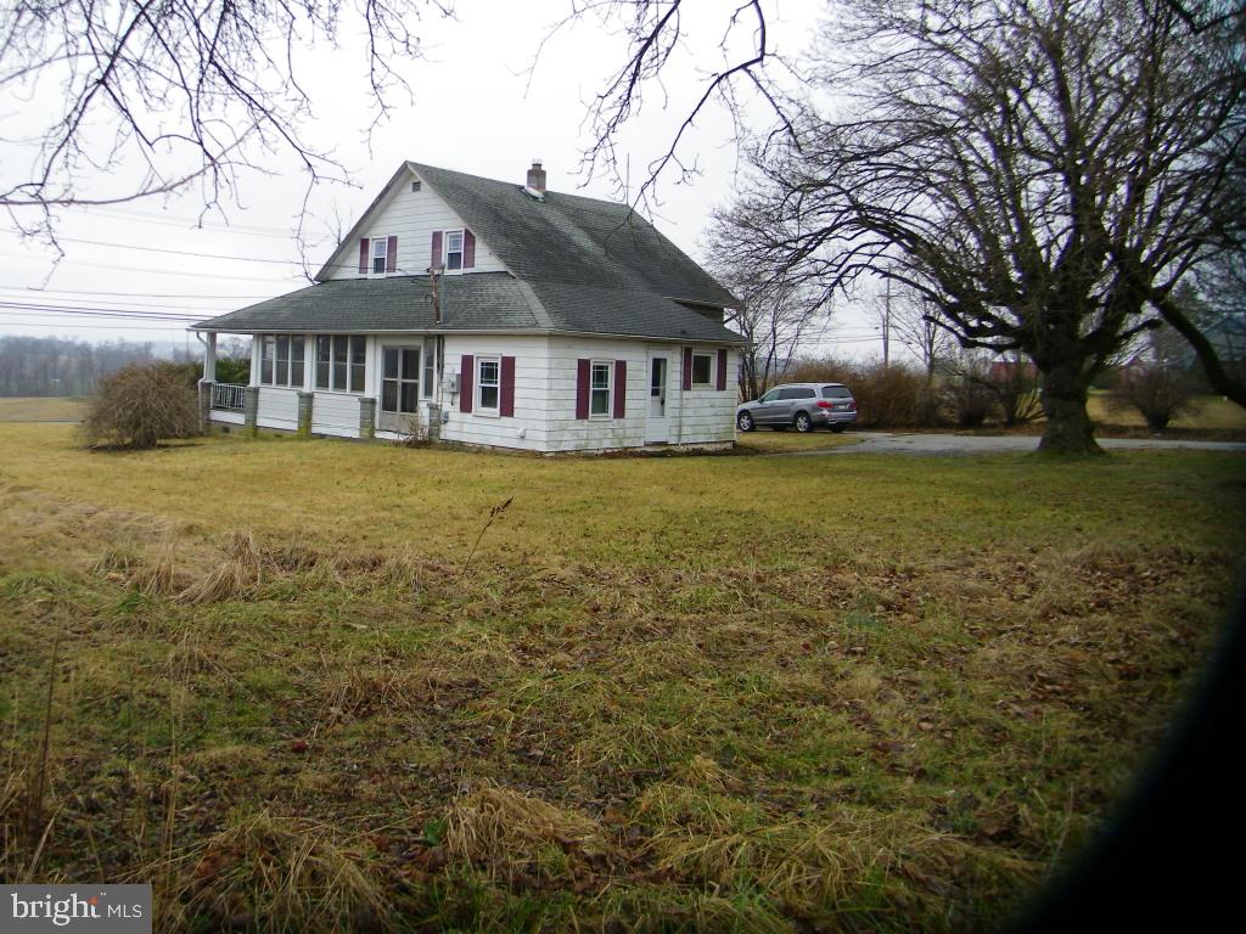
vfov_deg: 49.7
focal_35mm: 28
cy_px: 467
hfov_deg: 63.4
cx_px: 623
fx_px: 1008
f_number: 3.5
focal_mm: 5
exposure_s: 1/160
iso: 80
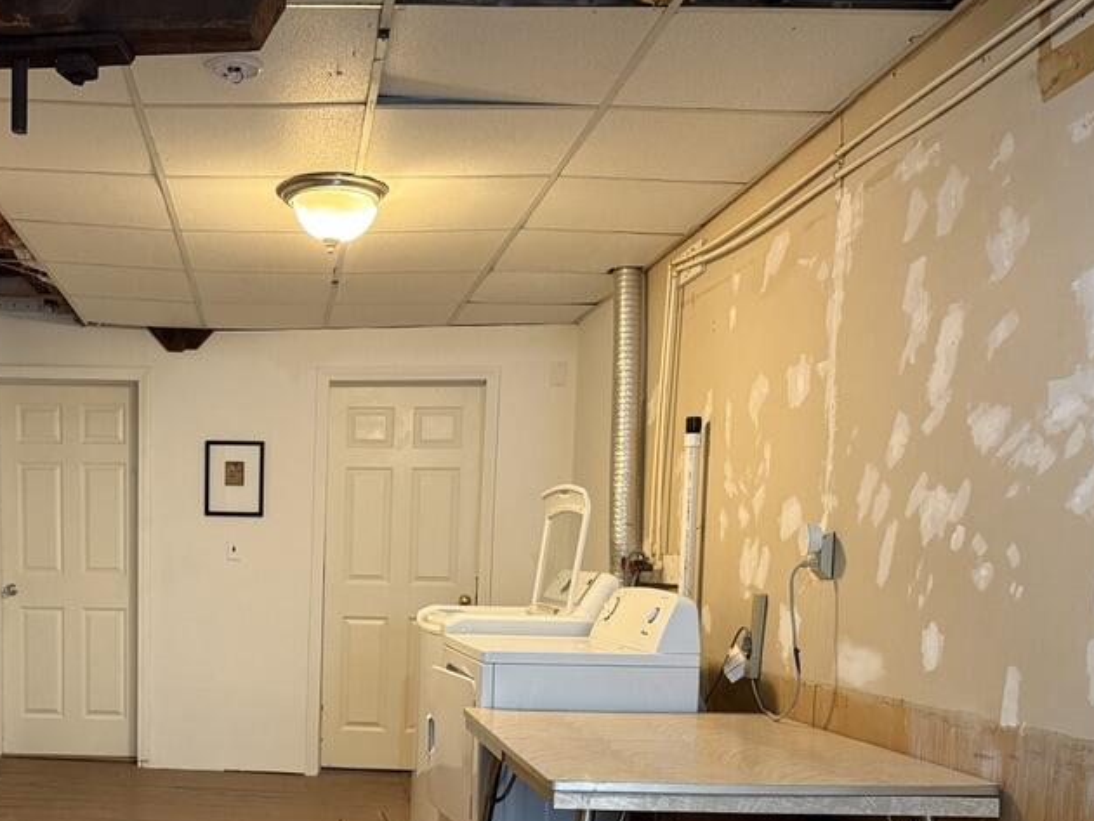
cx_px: 280
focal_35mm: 39
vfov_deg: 35.7
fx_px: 1233
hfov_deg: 46.2
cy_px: 653
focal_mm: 6.76
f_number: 1.78
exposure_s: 1/60
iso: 500
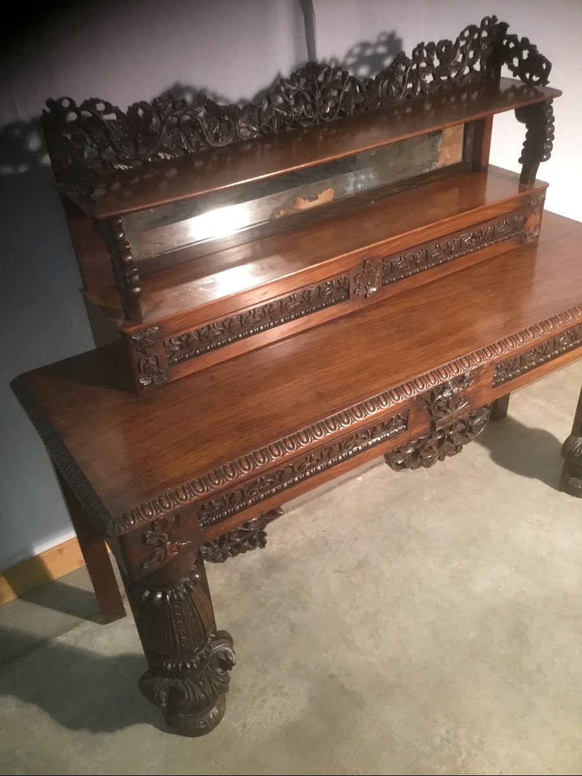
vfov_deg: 58.4
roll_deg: +3.2
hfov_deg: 45.4
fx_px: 695
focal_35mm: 31
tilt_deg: -34.2
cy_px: 388
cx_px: 291
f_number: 2.4
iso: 200
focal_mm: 3.3
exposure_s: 1/20
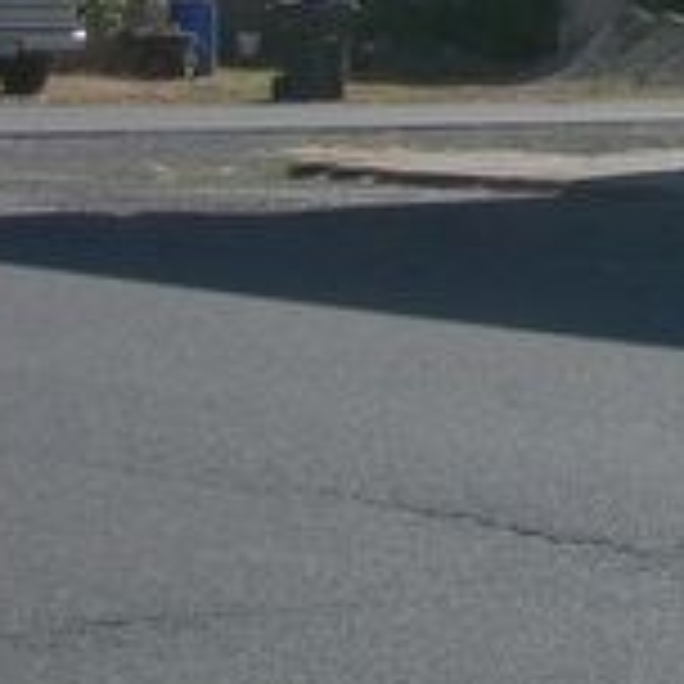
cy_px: -634
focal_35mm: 177
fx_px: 3957
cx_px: 1742
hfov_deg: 8.8
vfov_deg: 9.3
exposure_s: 1/538
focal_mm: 7.8
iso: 50
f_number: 4.8
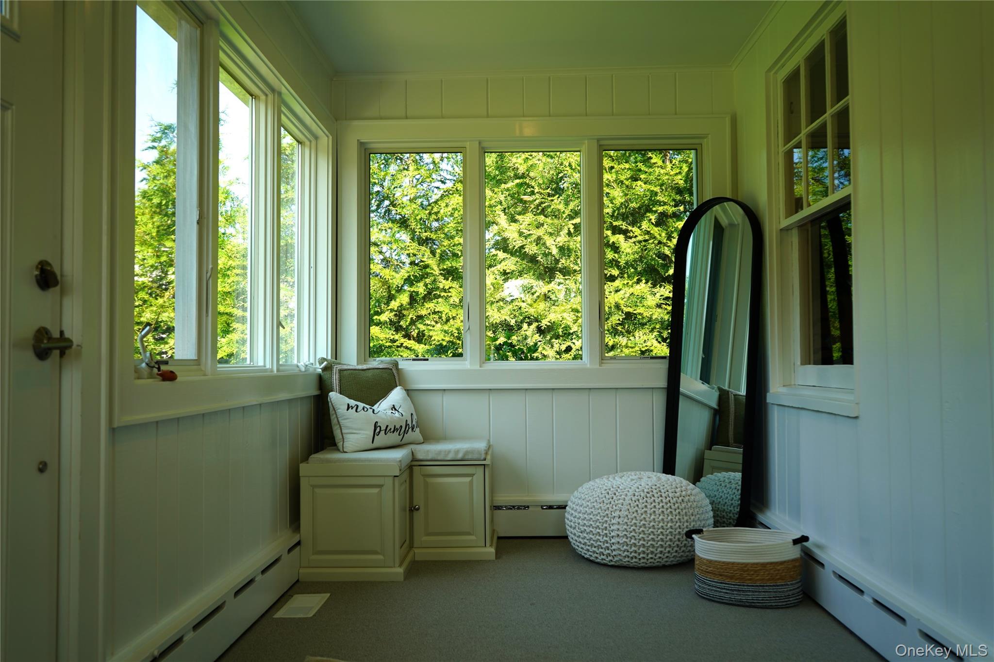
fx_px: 801
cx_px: 497
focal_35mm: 29
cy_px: 331
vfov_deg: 45.0
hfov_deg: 63.7
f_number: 5
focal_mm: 29
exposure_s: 1/80
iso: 100
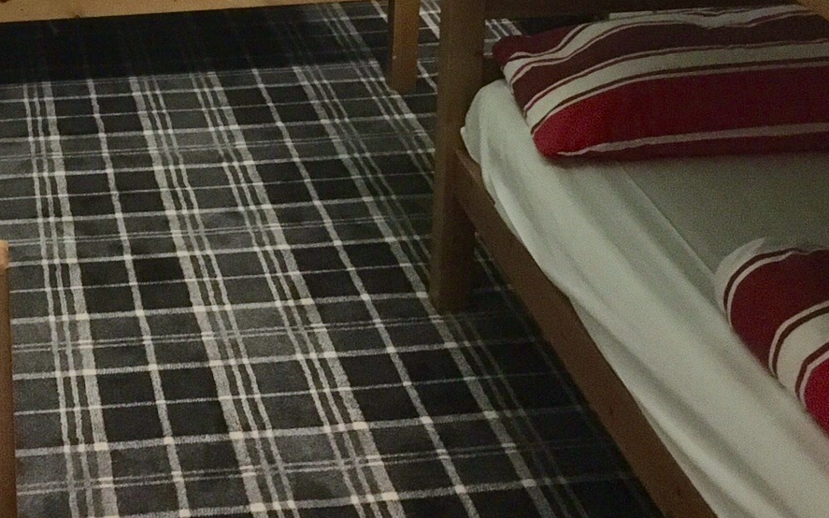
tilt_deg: -18.7
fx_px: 1604
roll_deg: -0.1
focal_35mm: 71
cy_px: 11
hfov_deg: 28.5
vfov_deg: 17.9
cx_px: 199
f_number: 2.2
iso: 500
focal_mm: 4.15
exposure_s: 1/17
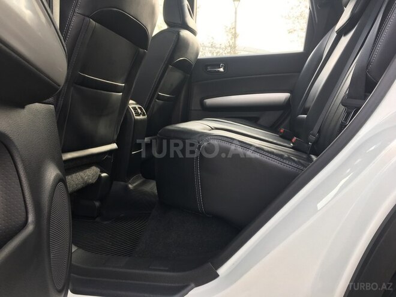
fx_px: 332
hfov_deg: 61.7
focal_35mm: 29
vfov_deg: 48.2
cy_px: 148
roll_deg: -0.3
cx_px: 198
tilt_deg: -7.0
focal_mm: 4.15
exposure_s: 1/124
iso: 25
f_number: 2.2
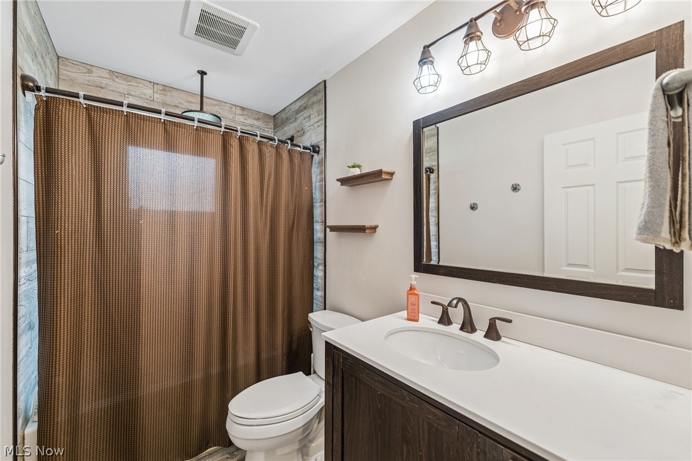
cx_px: 346
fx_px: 269
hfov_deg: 104.3
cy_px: 230
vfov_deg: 81.2
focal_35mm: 14
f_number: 2.8
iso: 200
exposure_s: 1/20
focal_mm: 14
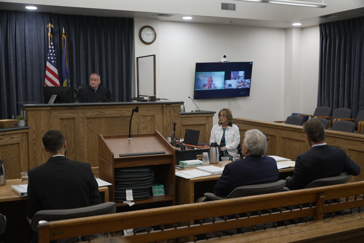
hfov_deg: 47.4
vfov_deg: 32.7
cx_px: 182
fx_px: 415
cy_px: 122
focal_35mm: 41
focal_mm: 41
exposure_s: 1/60
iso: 500
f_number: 4
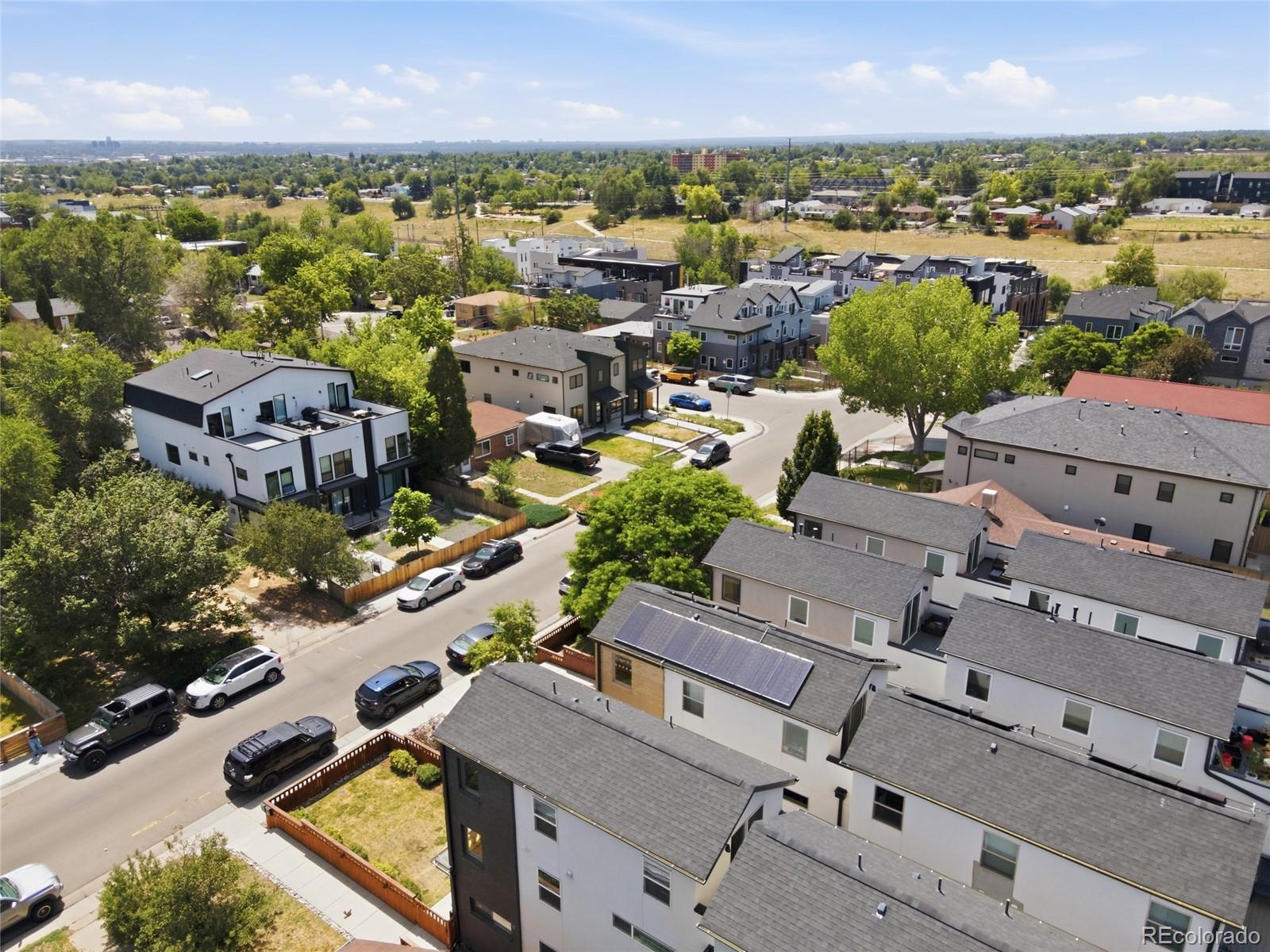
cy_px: 476
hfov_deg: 71.6
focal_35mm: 24
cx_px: 635
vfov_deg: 56.8
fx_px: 881
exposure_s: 1/500
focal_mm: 4.5
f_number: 2.8
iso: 100
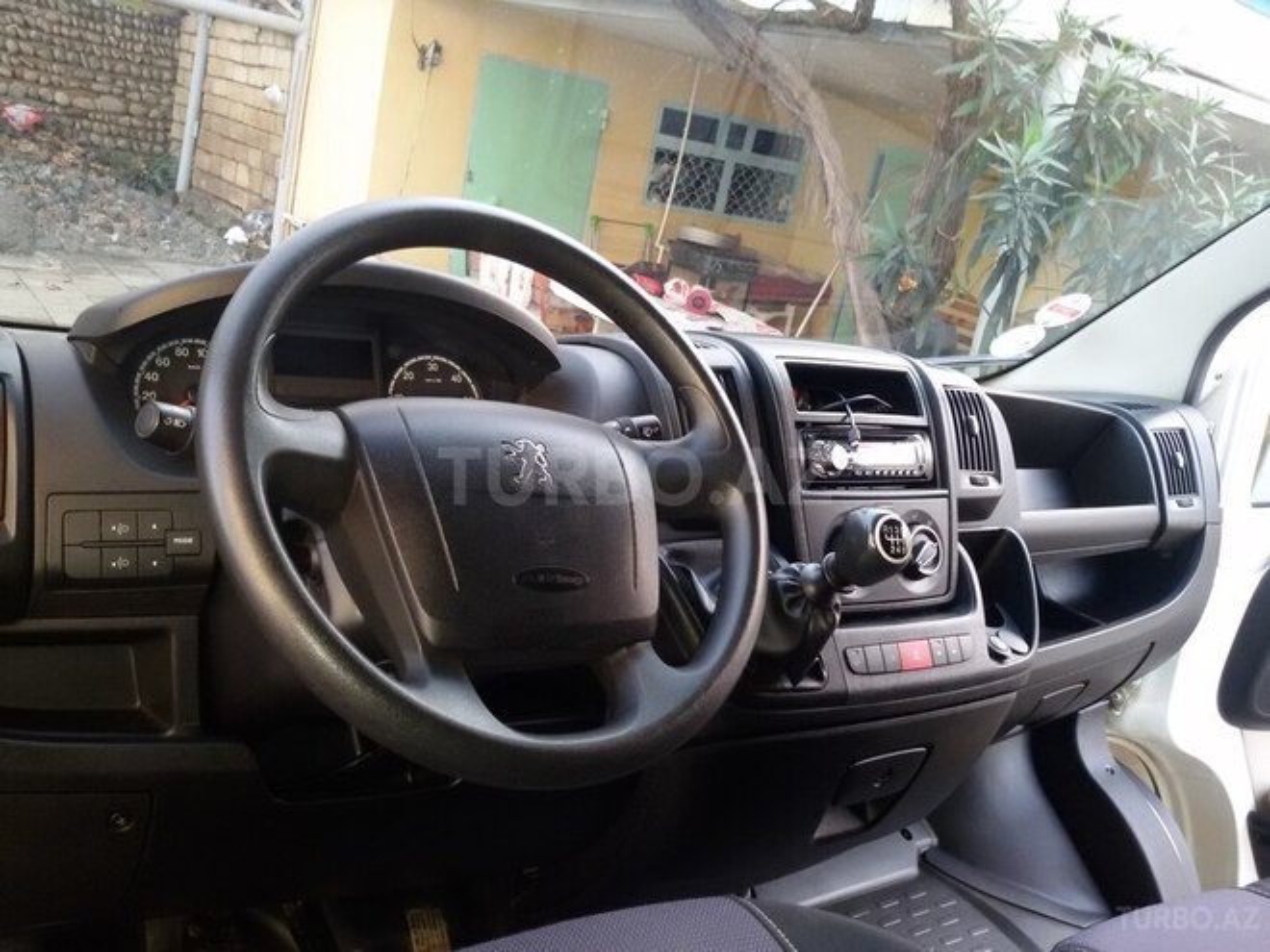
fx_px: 1137
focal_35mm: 31
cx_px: 635
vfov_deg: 45.4
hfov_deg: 58.4
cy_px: 476
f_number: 2.4
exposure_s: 1/25
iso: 125
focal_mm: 2.93
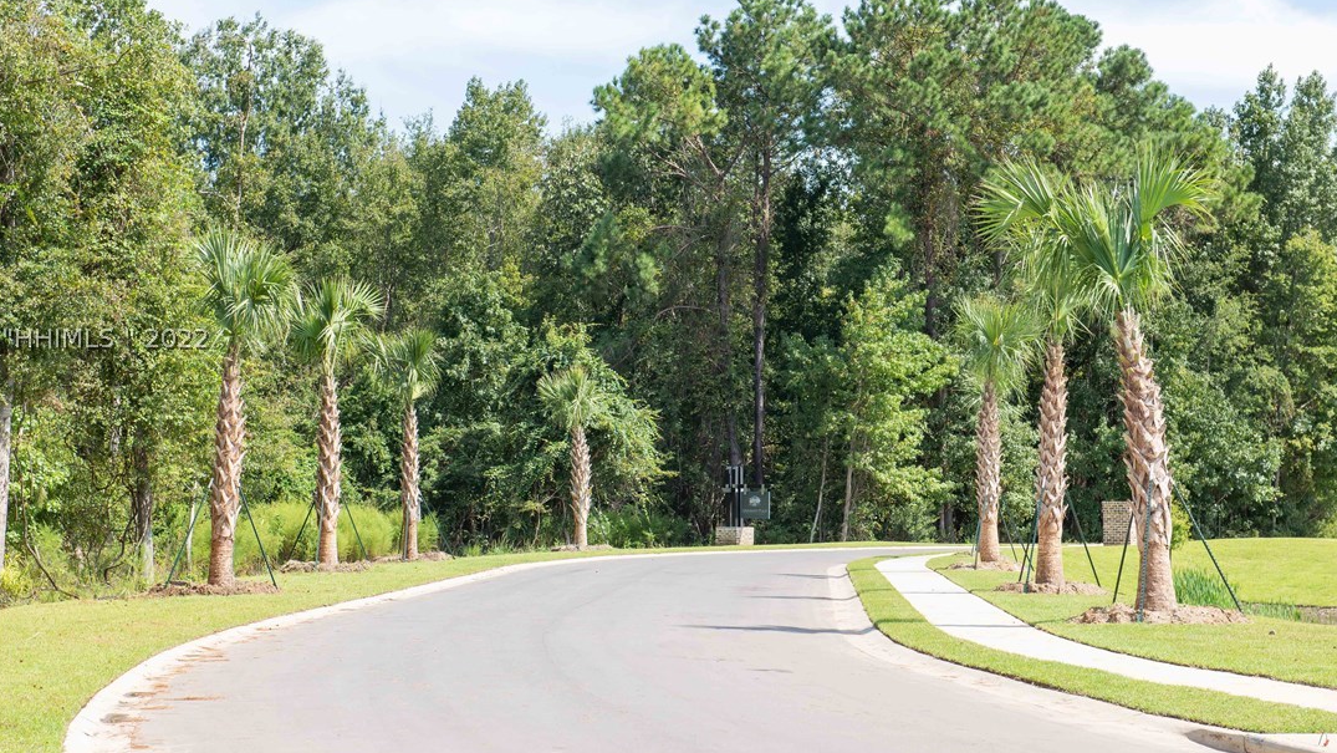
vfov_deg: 16.3
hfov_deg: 28.6
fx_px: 2624
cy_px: 337
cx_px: 670
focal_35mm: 74
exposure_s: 1/200
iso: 100
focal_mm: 70
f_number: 7.1
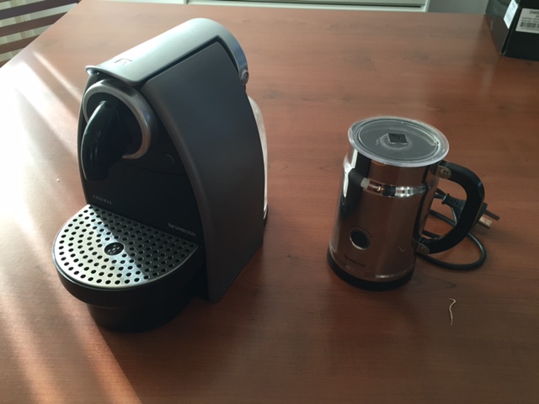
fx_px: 452
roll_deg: -2.2
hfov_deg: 61.7
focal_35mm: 29
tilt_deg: -38.1
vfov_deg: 48.2
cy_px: 202
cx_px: 270
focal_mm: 4.15
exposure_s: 1/33
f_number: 2.2
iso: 64
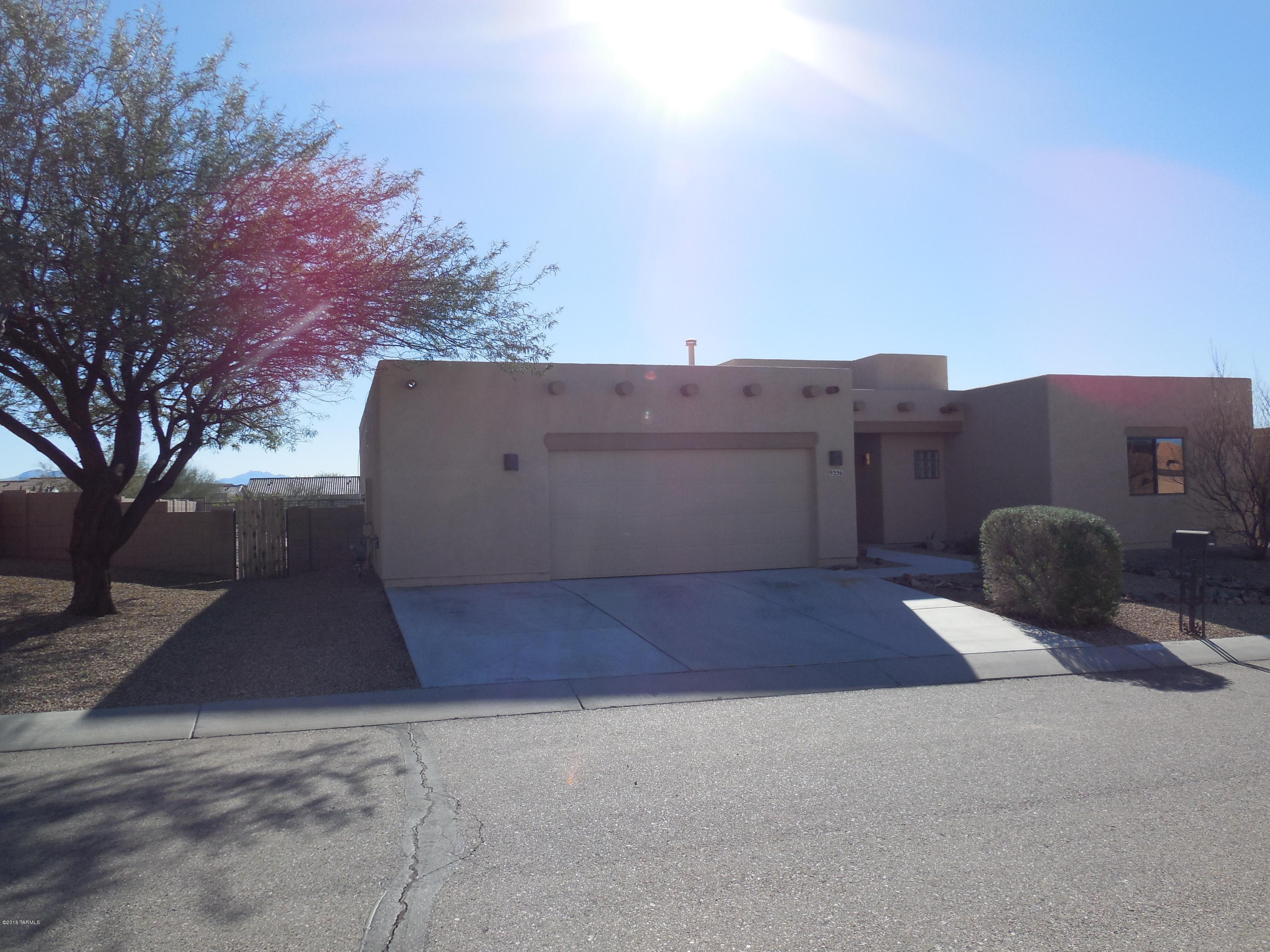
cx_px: 635
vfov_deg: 54.9
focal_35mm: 25
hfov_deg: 69.4
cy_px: 476
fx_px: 917
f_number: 3.1
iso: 125
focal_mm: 4.5
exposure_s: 1/2000
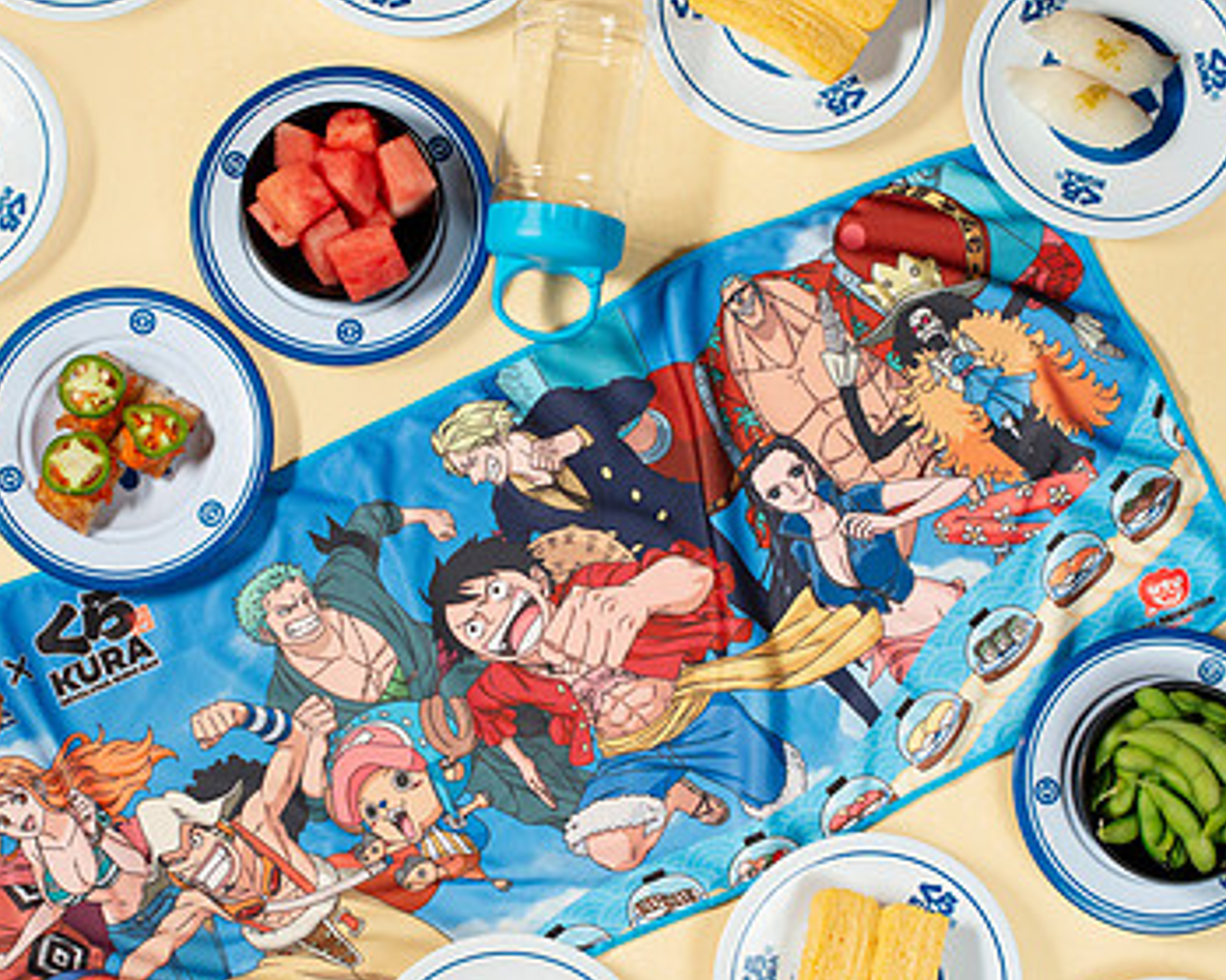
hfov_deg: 24.4
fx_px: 2829
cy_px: 638
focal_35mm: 78
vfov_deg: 19.6
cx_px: 520
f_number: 5.6
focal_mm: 50
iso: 250
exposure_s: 1/200
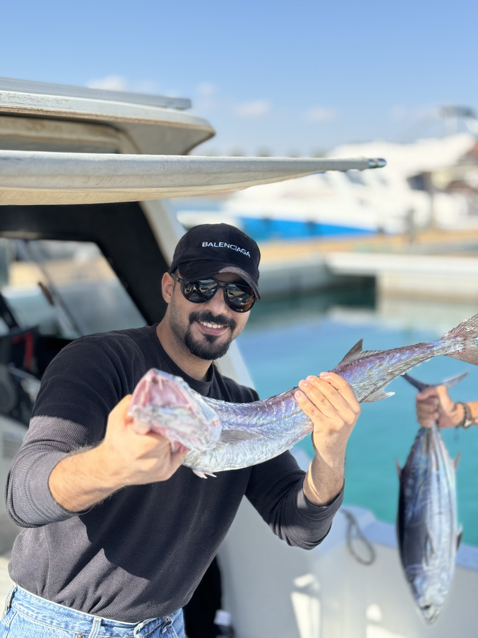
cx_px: 239
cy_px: 319
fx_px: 884
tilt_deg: -8.6
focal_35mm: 48
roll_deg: +0.0
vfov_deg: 39.7
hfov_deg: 30.3
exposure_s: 1/1597
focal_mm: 6.76
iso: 64
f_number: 1.78
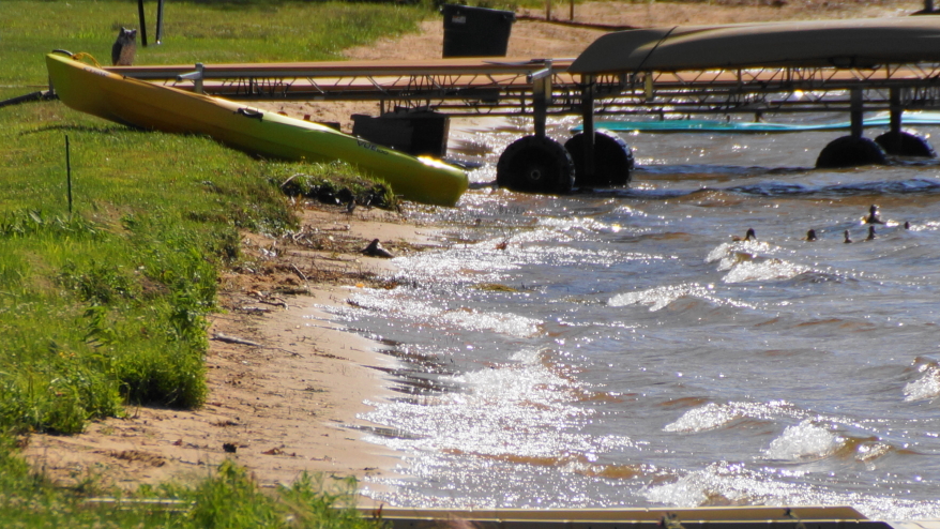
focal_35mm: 447
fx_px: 11142
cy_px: 343
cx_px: 427
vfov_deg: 2.7
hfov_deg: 4.8
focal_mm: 250
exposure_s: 1/400
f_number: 6.3
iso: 160
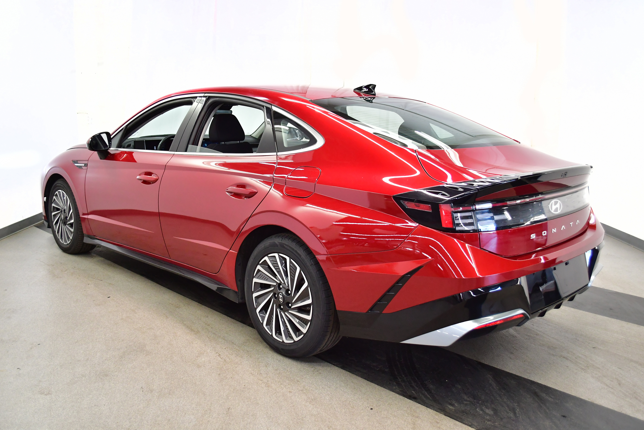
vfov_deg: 40.0
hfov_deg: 57.2
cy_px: 215
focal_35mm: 33
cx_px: 322
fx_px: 590
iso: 1400
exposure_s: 1/100
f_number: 4.5
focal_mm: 22
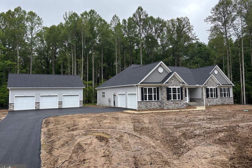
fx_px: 196
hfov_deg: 65.5
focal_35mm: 28
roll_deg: +1.3
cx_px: 125
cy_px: 77
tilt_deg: +4.7
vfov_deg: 46.3
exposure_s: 1/1399
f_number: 1.6
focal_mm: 5.96
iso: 50
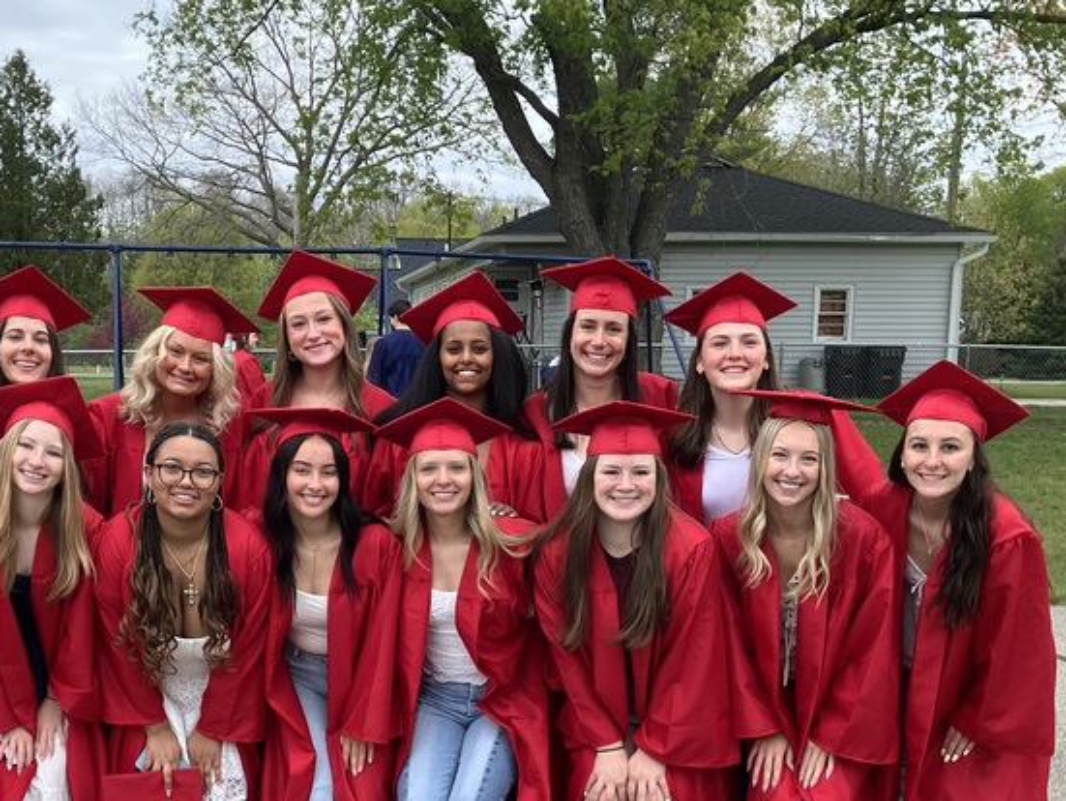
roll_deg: -0.8
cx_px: 400
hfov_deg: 36.6
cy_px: 679
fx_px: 1602
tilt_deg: -9.6
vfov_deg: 27.3
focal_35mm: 52
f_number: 1.8
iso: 32
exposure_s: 1/271
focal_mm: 3.99
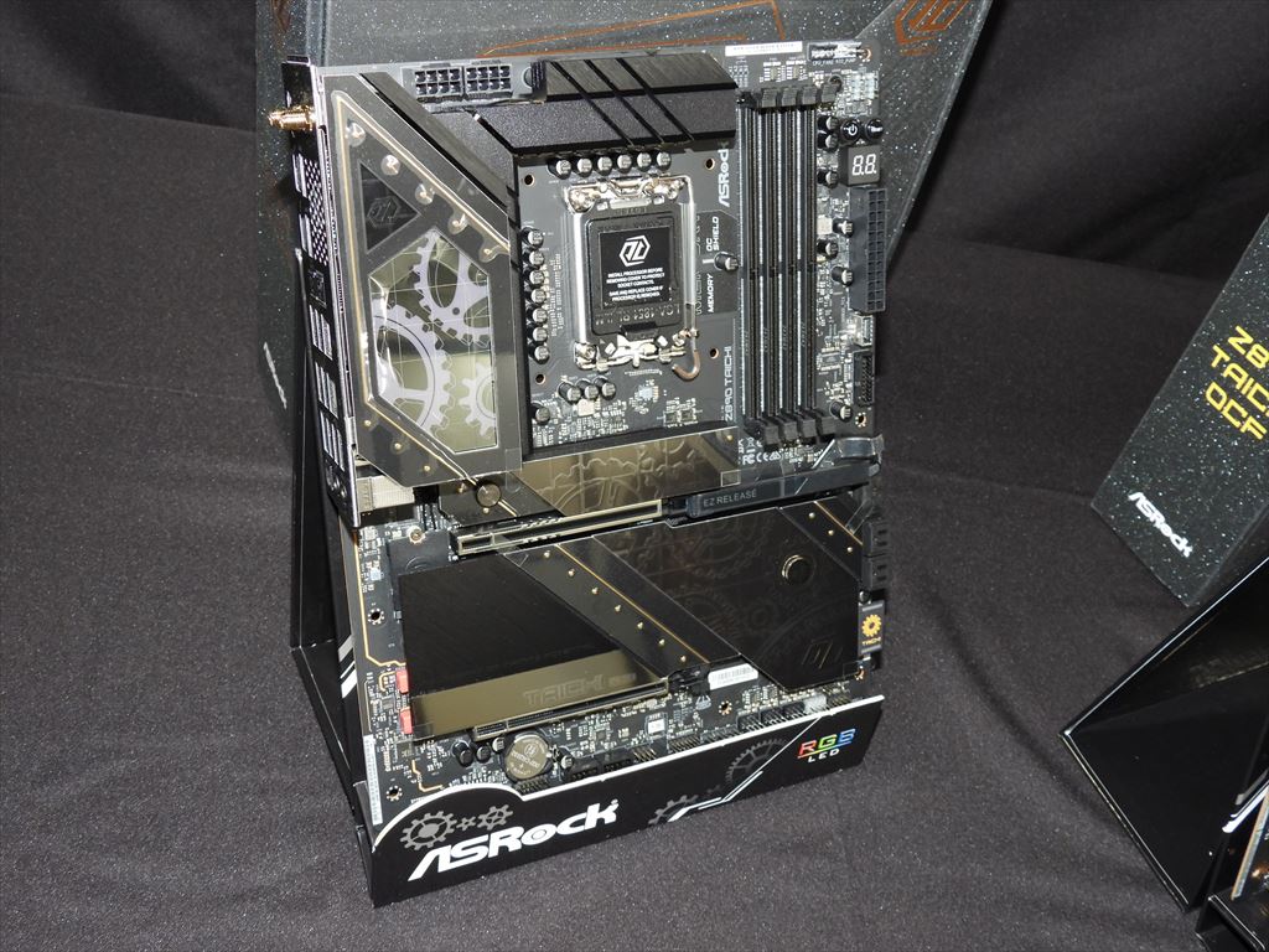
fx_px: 1466
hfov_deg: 46.8
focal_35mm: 40
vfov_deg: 36.0
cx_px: 634
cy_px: 476
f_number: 3.2
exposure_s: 1/30
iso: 200
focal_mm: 7.1
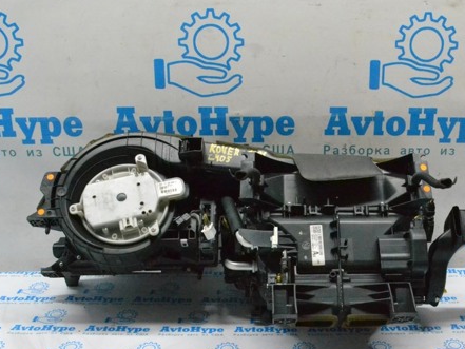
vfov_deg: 31.5
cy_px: 182
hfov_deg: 40.6
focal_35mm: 46
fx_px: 618
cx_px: 322
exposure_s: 1/160
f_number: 11
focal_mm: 22
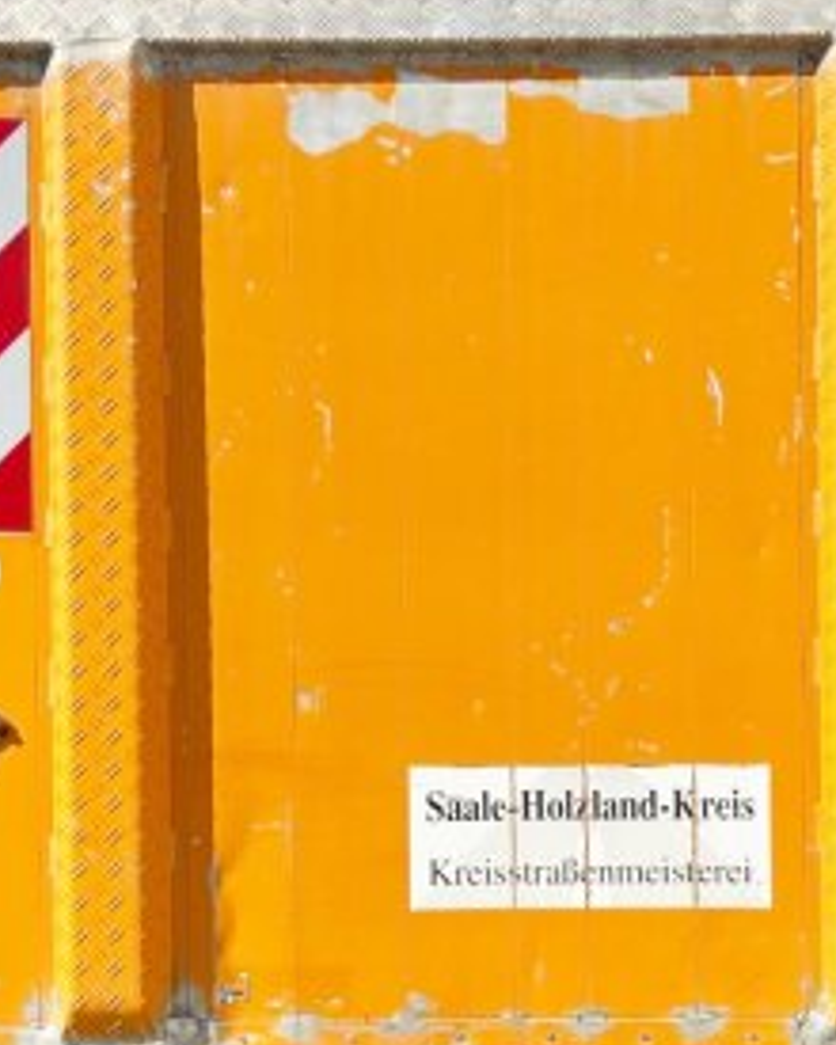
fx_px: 1825
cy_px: 608
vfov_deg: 31.9
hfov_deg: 25.8
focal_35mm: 59
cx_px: 486
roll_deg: -1.4
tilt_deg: -5.1
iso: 50
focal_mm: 5.7
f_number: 1.5
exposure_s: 1/6579
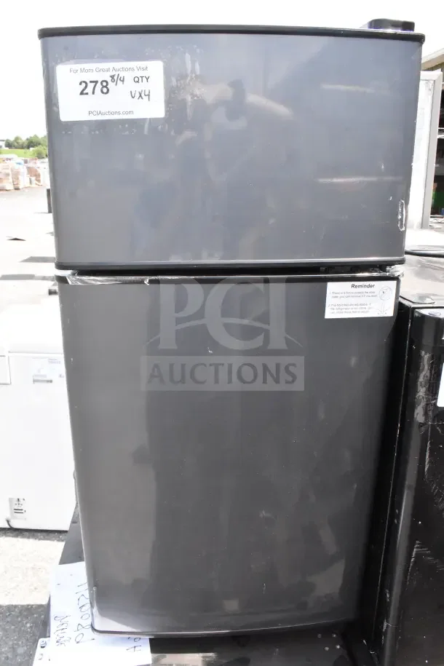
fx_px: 499
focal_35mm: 27
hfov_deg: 47.9
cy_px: 333
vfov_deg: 67.4
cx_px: 222
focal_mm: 18
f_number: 16
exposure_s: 1/1000
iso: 6400
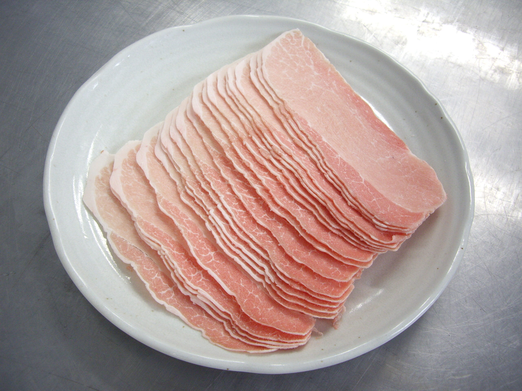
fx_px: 573
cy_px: 196
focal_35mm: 38
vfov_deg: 37.7
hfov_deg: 49.0
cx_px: 261
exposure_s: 1/60
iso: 200
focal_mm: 7.9
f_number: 2.8
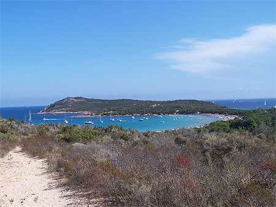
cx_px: 138
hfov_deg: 46.8
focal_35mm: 40
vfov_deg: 36.0
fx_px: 319
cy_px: 104
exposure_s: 1/800
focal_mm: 6.7
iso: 80
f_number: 4
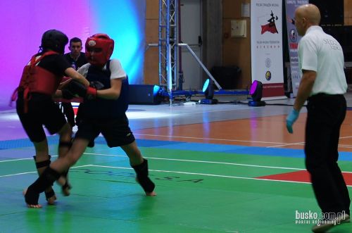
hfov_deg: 37.9
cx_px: 176
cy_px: 116
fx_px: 512
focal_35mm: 52
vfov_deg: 25.6
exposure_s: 1/60
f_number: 3.2
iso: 100
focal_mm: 35
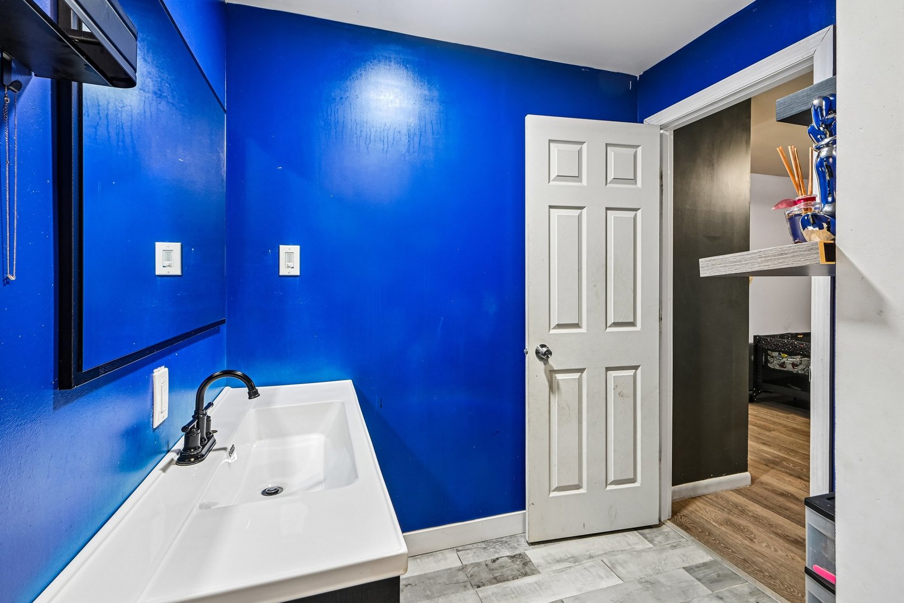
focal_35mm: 16
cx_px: 452
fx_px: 402
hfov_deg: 96.7
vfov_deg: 73.7
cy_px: 302
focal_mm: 16
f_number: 13
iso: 400
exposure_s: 1/2.5
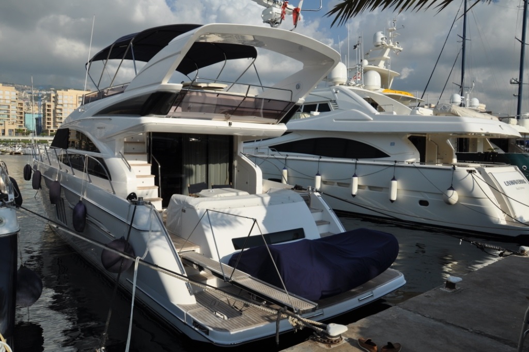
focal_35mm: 27
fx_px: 396
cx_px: 264
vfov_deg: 47.8
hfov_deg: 67.4
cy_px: 176
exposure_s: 1/125
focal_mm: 18
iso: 200
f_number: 11
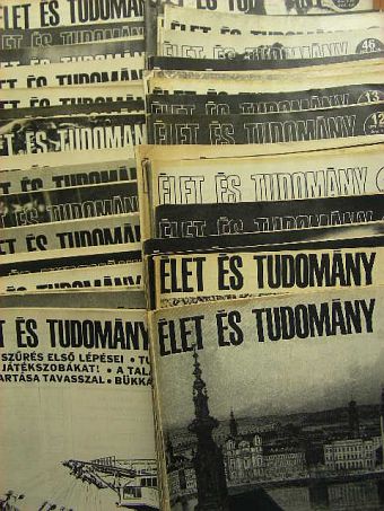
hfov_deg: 37.7
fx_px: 562
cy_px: 256
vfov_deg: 49.0
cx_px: 192
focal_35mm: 38
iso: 95
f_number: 3.5
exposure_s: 1/30
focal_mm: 6.3
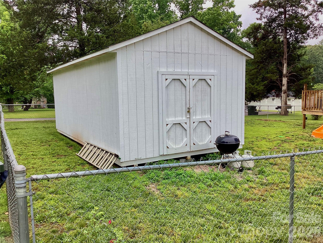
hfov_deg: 58.4
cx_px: 162
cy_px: 122
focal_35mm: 31
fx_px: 289
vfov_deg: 45.4
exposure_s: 1/304
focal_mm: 3.3
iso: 25
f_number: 2.4
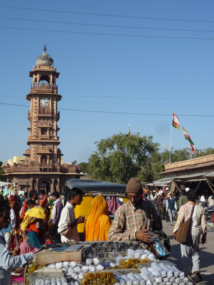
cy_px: 142
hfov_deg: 26.1
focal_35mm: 56
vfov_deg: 34.3
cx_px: 107
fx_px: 462
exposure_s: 1/640
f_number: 5.6
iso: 100
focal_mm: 8.3
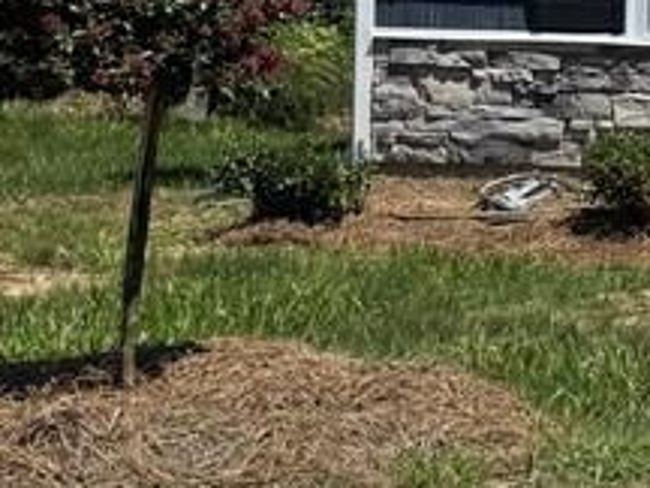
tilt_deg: -2.5
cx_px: 1472
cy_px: 84
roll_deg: -2.0
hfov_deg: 13.5
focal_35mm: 114
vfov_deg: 12.9
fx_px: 2141
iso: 80
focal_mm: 6.76
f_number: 1.78
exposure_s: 1/7937
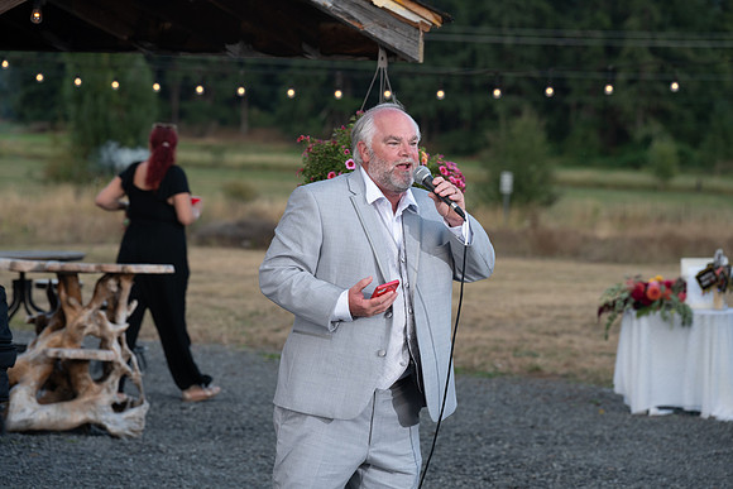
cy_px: 244
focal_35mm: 150
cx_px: 366
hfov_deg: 13.7
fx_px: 3055
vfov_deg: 9.2
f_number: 6.3
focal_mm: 150
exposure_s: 1/200
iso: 320
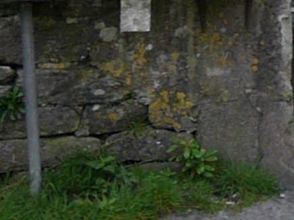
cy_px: -336
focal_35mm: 206
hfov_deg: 8.9
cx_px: 647
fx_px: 1749
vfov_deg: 6.8
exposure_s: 1/400
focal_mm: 5.2
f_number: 2.8
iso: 80
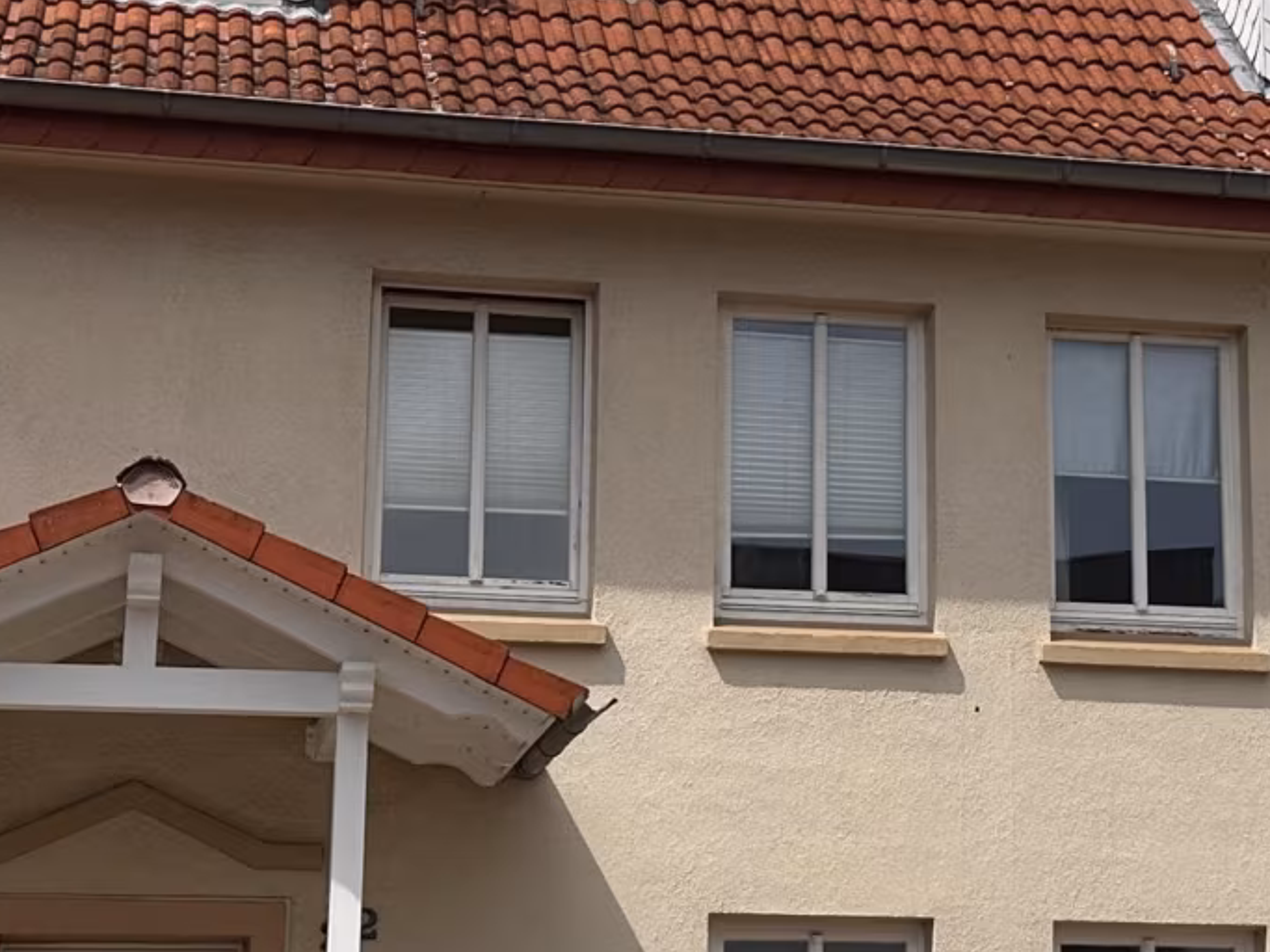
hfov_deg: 21.6
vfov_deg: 16.4
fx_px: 3301
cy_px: 461
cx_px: 961
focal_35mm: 90
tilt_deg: +13.0
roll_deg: +0.6
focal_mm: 6.86
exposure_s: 1/8929
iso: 80
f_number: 1.78
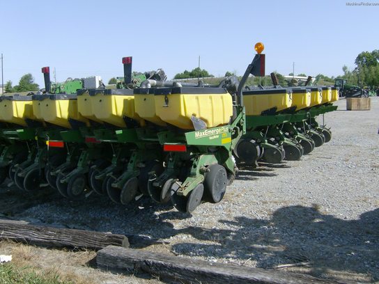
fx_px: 394
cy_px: 142
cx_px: 190
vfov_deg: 39.7
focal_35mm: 36
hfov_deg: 51.4
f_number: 4.7
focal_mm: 6
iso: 100
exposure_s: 1/609
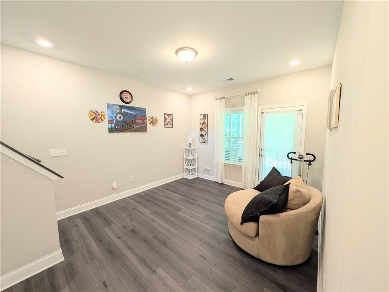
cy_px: 146
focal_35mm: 12
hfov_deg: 110.5
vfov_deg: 94.6
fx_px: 135
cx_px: 194
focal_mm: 2.02
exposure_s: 1/60
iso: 58
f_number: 1.7
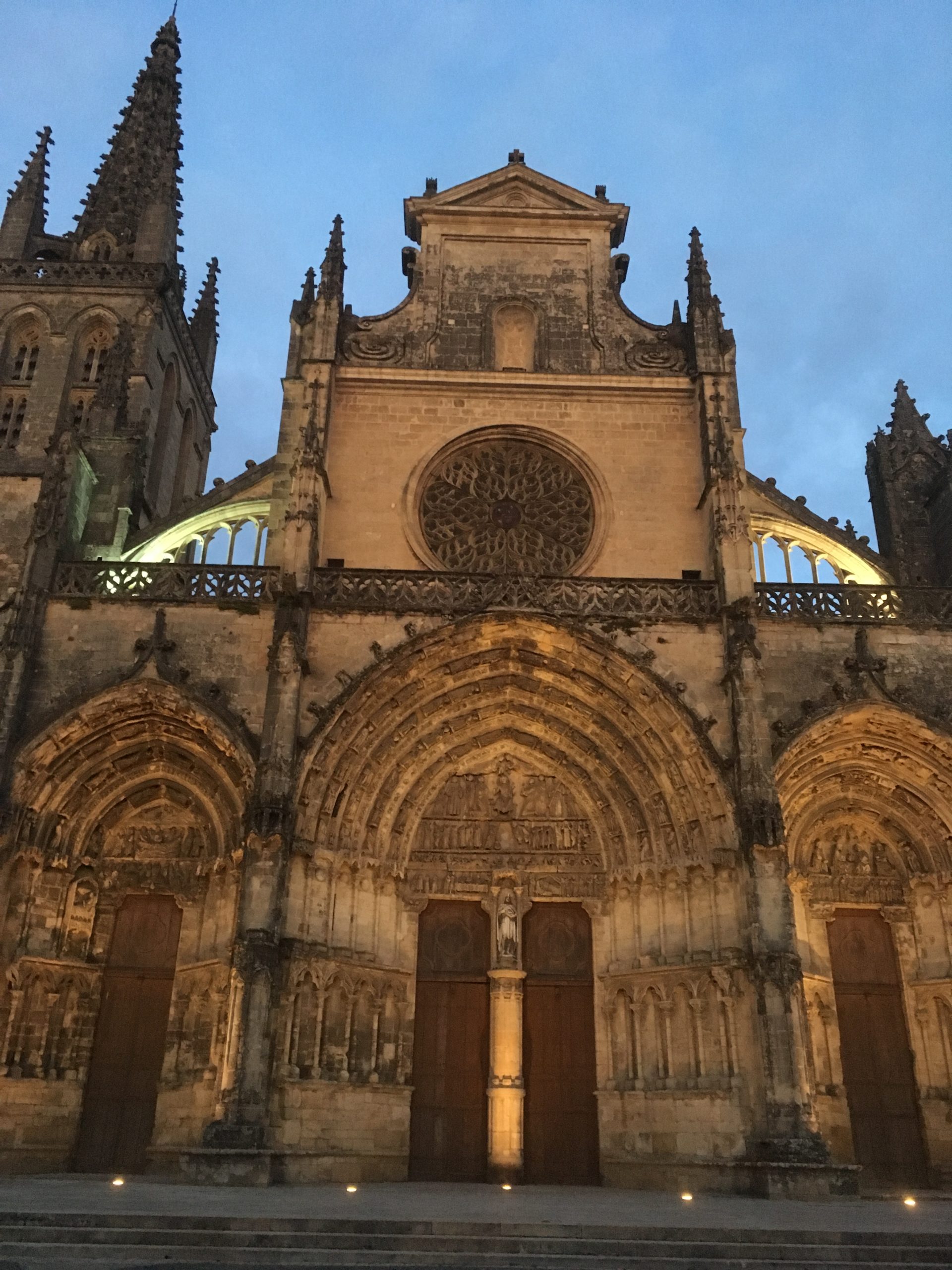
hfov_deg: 48.2
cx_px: 476
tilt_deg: +27.2
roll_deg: -2.6
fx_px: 1063
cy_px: 635
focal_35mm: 29
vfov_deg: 61.7
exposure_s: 1/17
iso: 320
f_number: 2.2
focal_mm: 4.15
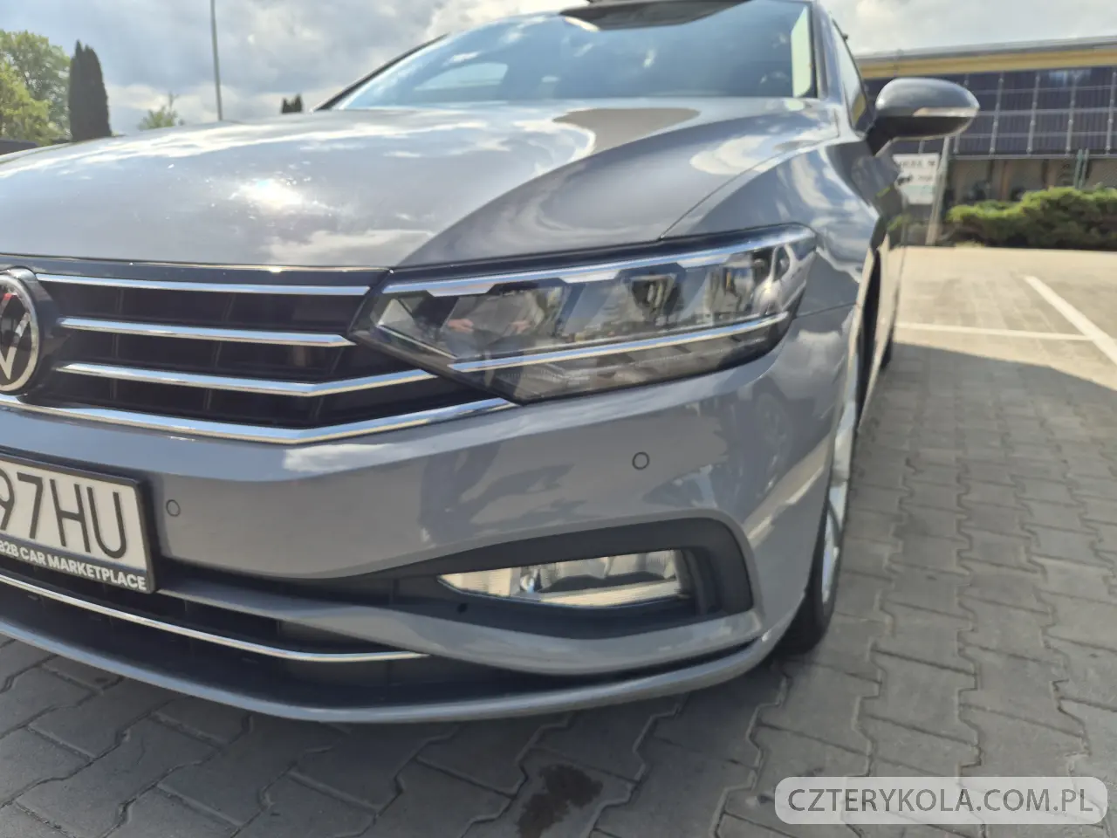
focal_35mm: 23
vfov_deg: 58.9
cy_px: 419
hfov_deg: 73.9
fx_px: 742
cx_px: 558
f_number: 1.8
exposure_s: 1/1464
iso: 25
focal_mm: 5.4
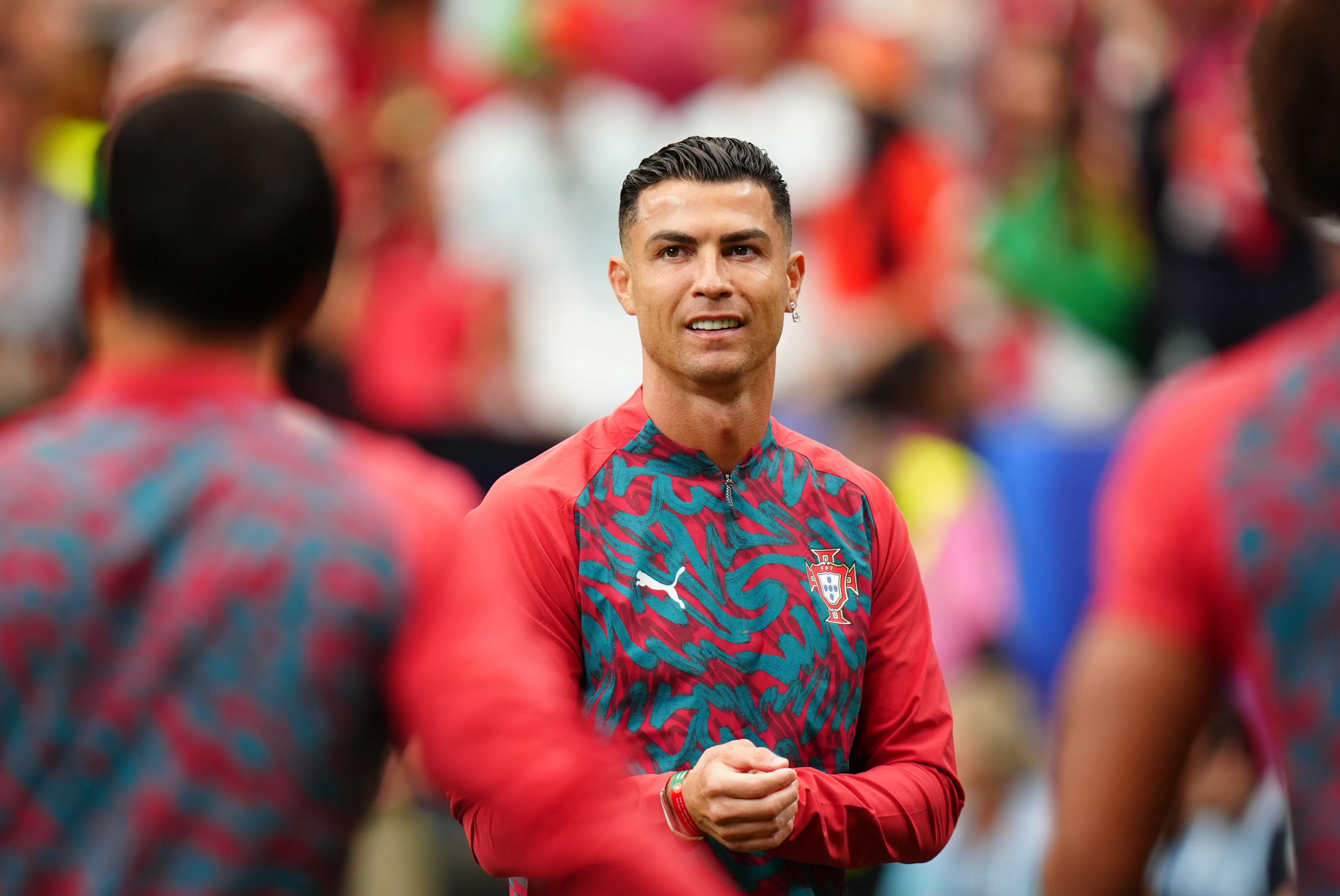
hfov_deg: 3.4
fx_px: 22353
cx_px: 670
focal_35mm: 600
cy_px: 448
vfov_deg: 2.3
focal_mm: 400
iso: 1000
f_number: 2.8
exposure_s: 1/1000
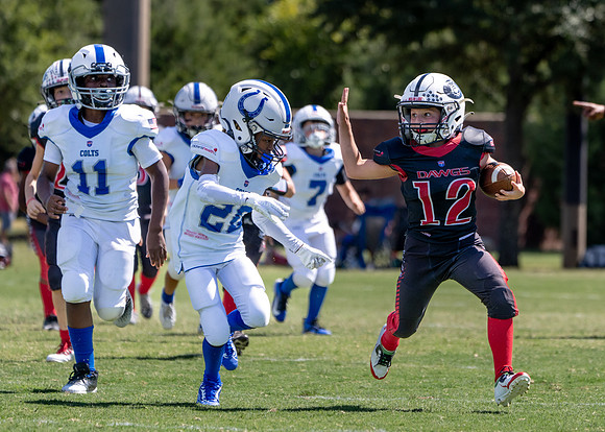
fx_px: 6903
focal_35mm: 402
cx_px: 443
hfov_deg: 5.0
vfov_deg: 3.6
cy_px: 248
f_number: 5.6
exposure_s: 1/1250
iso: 320
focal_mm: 250
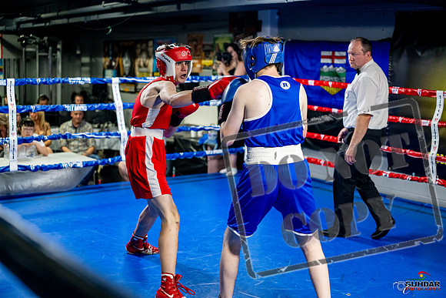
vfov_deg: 27.0
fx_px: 620
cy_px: 149
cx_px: 223
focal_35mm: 50
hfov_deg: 39.6
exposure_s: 1/1000
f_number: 2
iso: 4000
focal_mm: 50
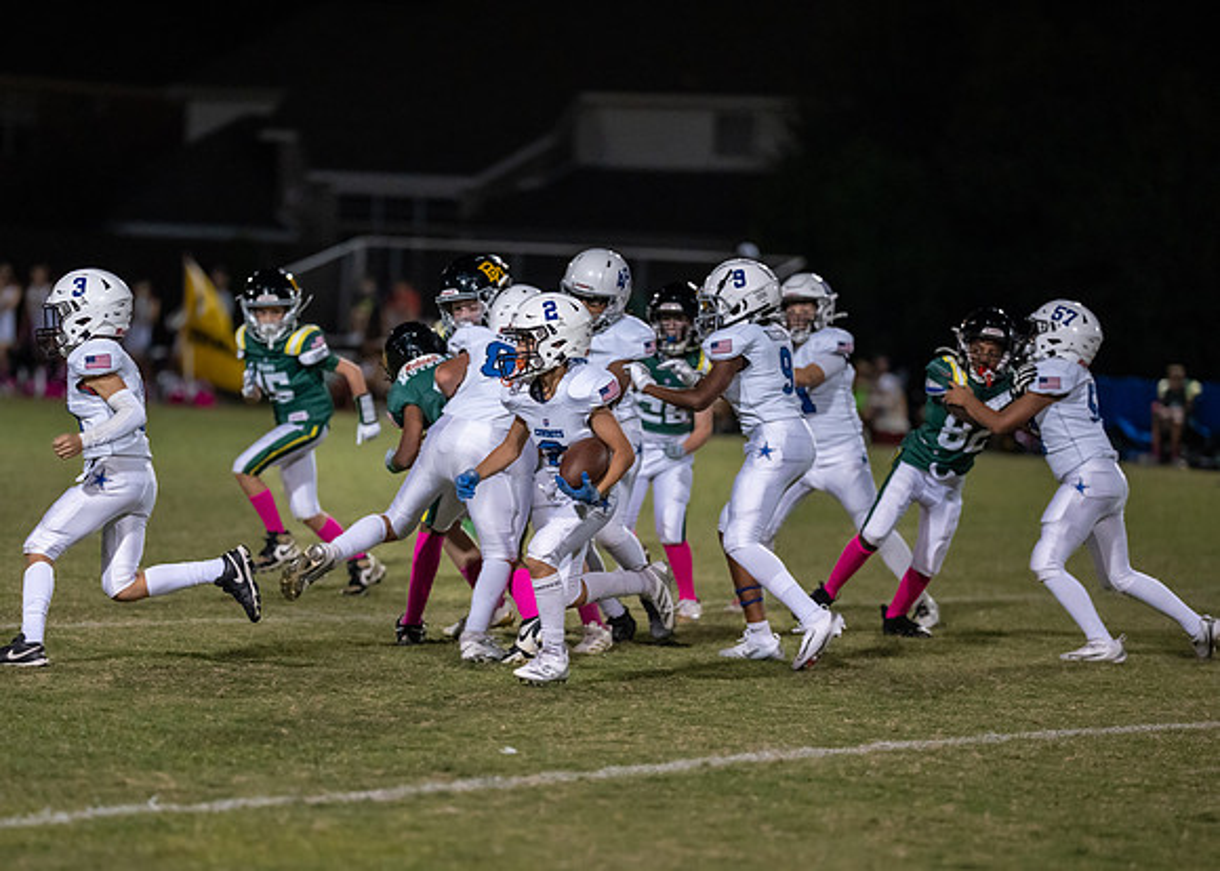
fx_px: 5717
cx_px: 462
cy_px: 504
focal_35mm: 165
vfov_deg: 8.7
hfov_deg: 12.2
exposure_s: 1/1000
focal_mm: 135
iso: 4000
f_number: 1.8
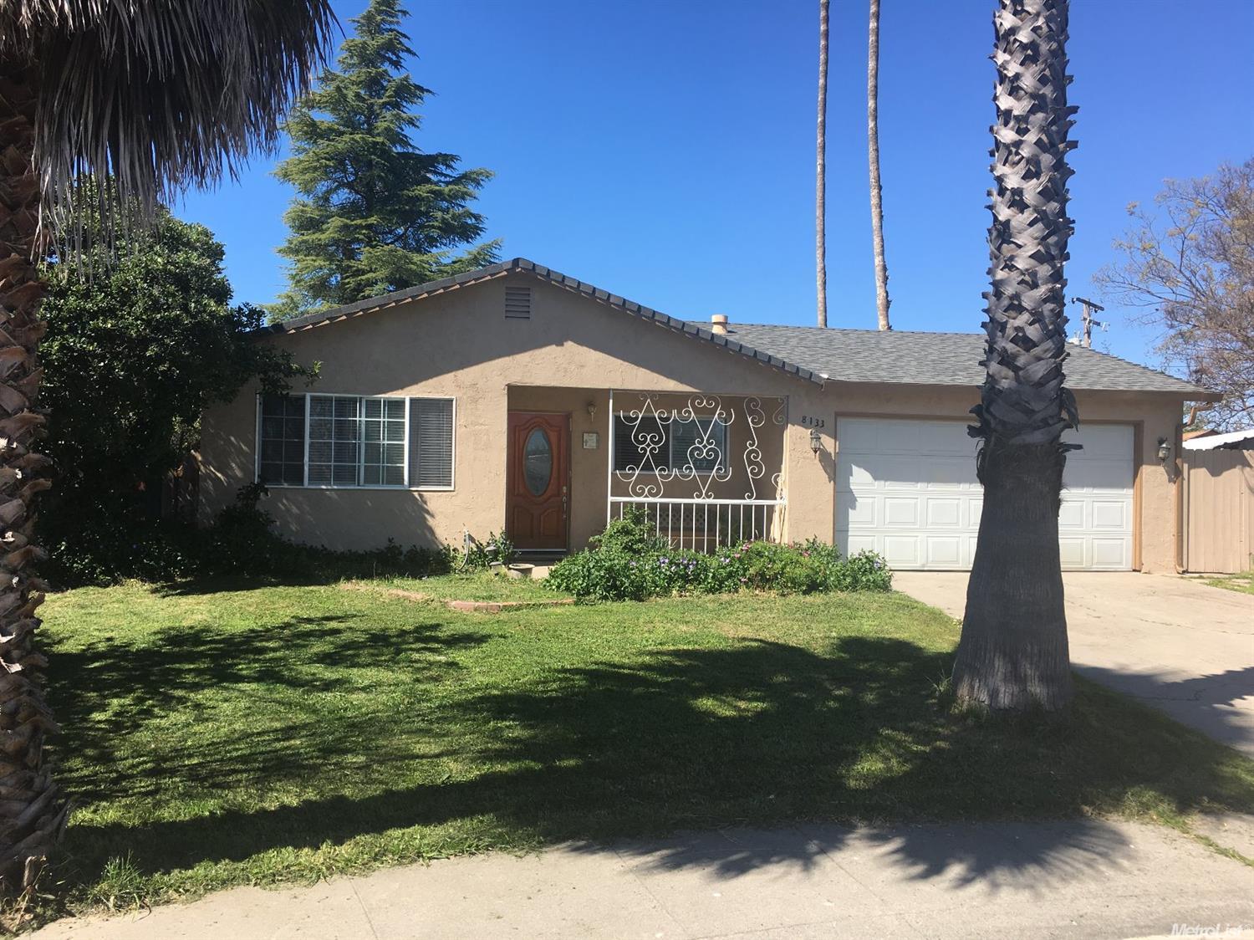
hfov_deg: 61.7
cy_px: 470
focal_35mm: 29
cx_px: 627
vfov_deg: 48.2
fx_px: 1050
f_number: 2.2
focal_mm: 4.15
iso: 25
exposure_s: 1/894
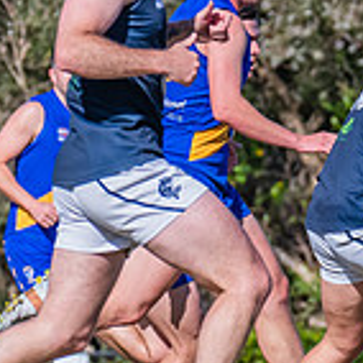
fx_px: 14462
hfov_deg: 1.4
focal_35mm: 1219
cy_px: 247
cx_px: 433
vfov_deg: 1.4
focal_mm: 250
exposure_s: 1/2000
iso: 800
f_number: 8
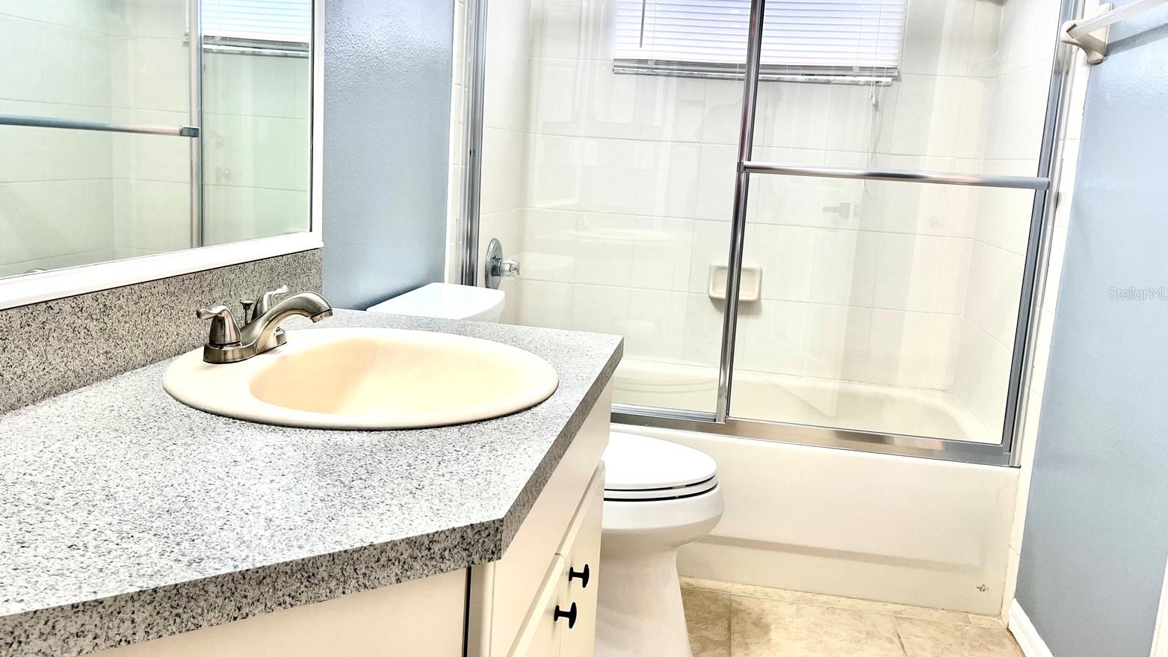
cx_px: 581
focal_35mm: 29
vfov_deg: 40.1
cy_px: 293
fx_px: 898
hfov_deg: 66.1
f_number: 1.6
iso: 64
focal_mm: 5.1
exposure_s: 1/120
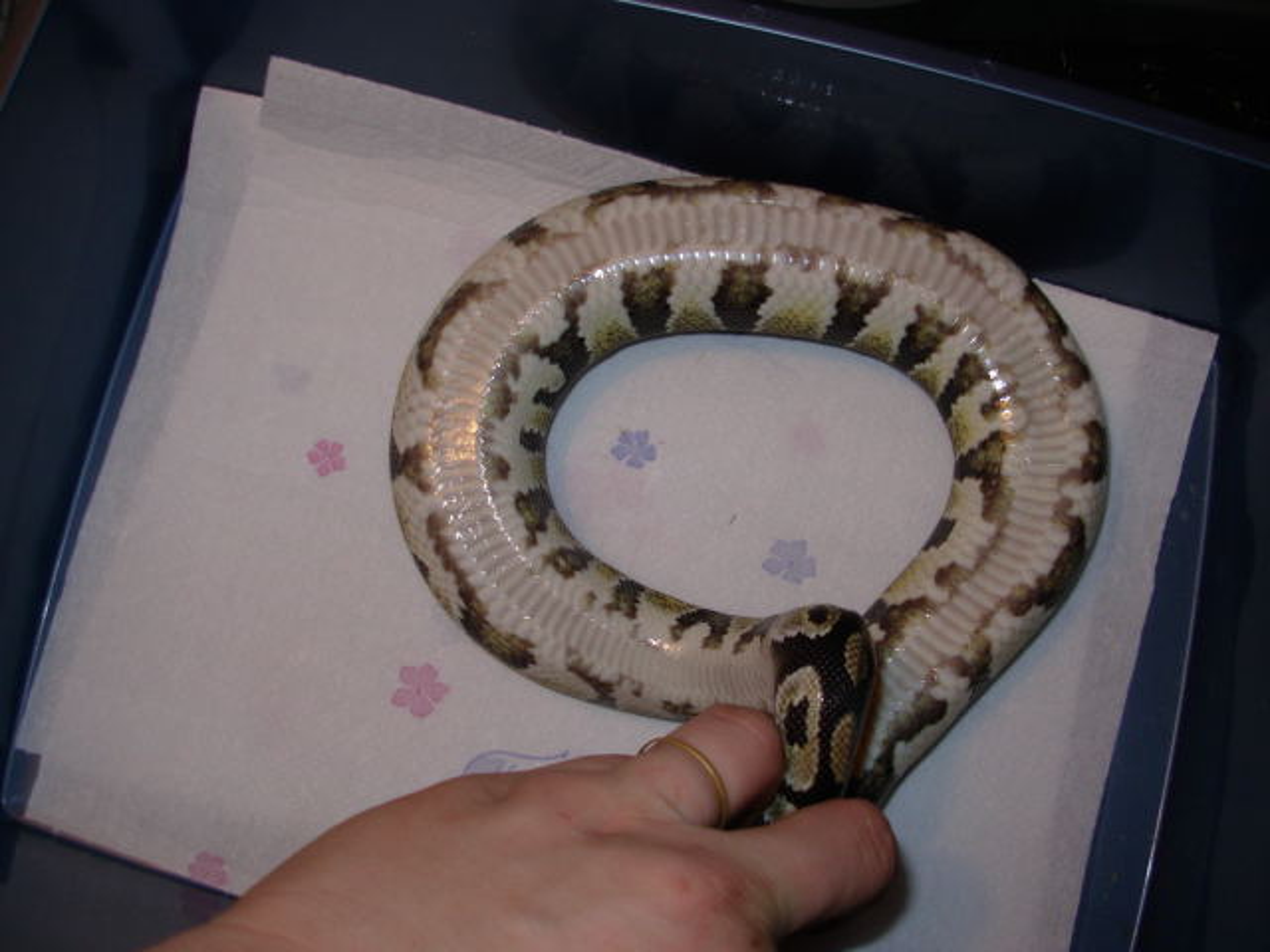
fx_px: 1394
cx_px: 635
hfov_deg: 49.0
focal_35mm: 38
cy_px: 476
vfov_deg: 37.7
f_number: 2.9
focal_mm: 6.3
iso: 50
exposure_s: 1/32
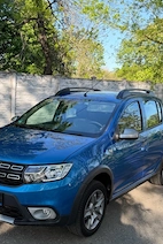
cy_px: 159
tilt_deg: -12.5
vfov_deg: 41.4
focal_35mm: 47
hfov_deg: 28.5
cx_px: 48
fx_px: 318
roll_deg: -2.1
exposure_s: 1/481
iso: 100
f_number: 1.78
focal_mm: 6.76
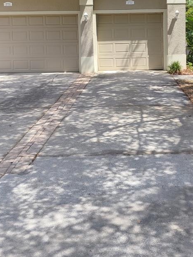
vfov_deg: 37.1
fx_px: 372
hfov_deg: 28.8
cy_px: 58
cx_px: 136
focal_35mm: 50
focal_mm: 5.4
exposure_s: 1/1318
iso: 40
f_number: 1.8
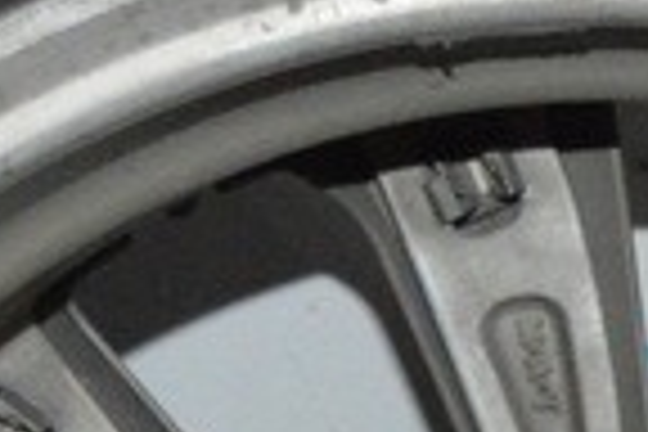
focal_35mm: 319
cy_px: 1123
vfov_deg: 4.2
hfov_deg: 6.4
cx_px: 756
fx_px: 5742
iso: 3200
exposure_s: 1/60
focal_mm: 30
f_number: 4.2
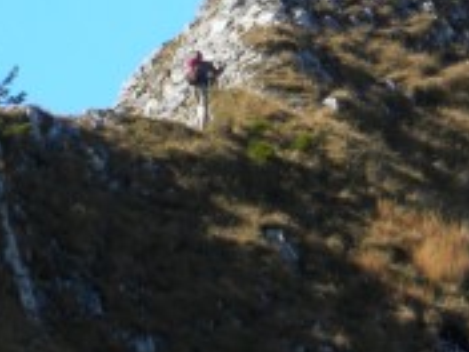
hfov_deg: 2.4
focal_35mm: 843
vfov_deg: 1.8
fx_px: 11422
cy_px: -175
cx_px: 488
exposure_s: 1/270
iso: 64
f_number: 5
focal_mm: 37.7
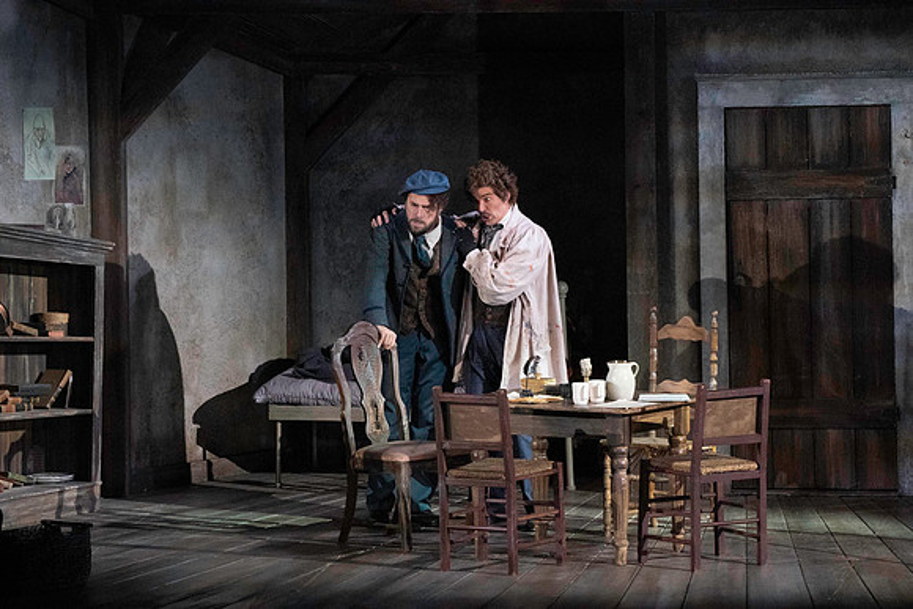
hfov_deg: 7.0
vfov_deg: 4.7
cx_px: 456
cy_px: 304
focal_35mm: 294
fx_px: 7458
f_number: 11
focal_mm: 294
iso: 16000
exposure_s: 1/320
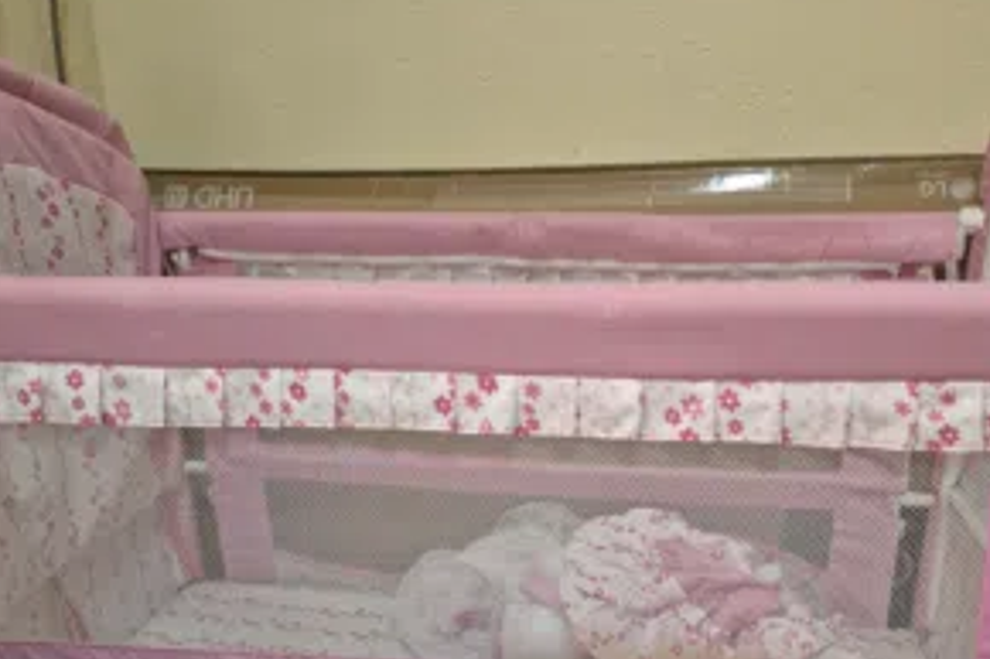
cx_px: 498
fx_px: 907
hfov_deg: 57.2
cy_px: 522
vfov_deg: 38.5
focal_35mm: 33
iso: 500
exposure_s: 1/100
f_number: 1.8
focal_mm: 5.4
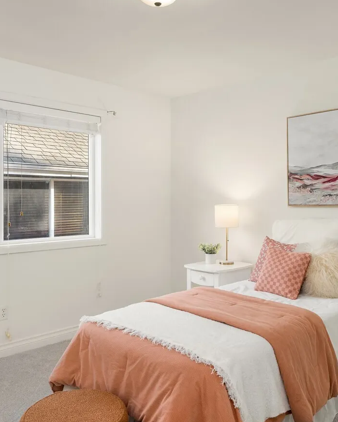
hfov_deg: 47.1
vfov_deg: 57.1
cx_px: 184
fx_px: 387
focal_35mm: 31
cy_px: 226
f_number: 7.1
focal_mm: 17
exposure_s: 1/20
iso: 320
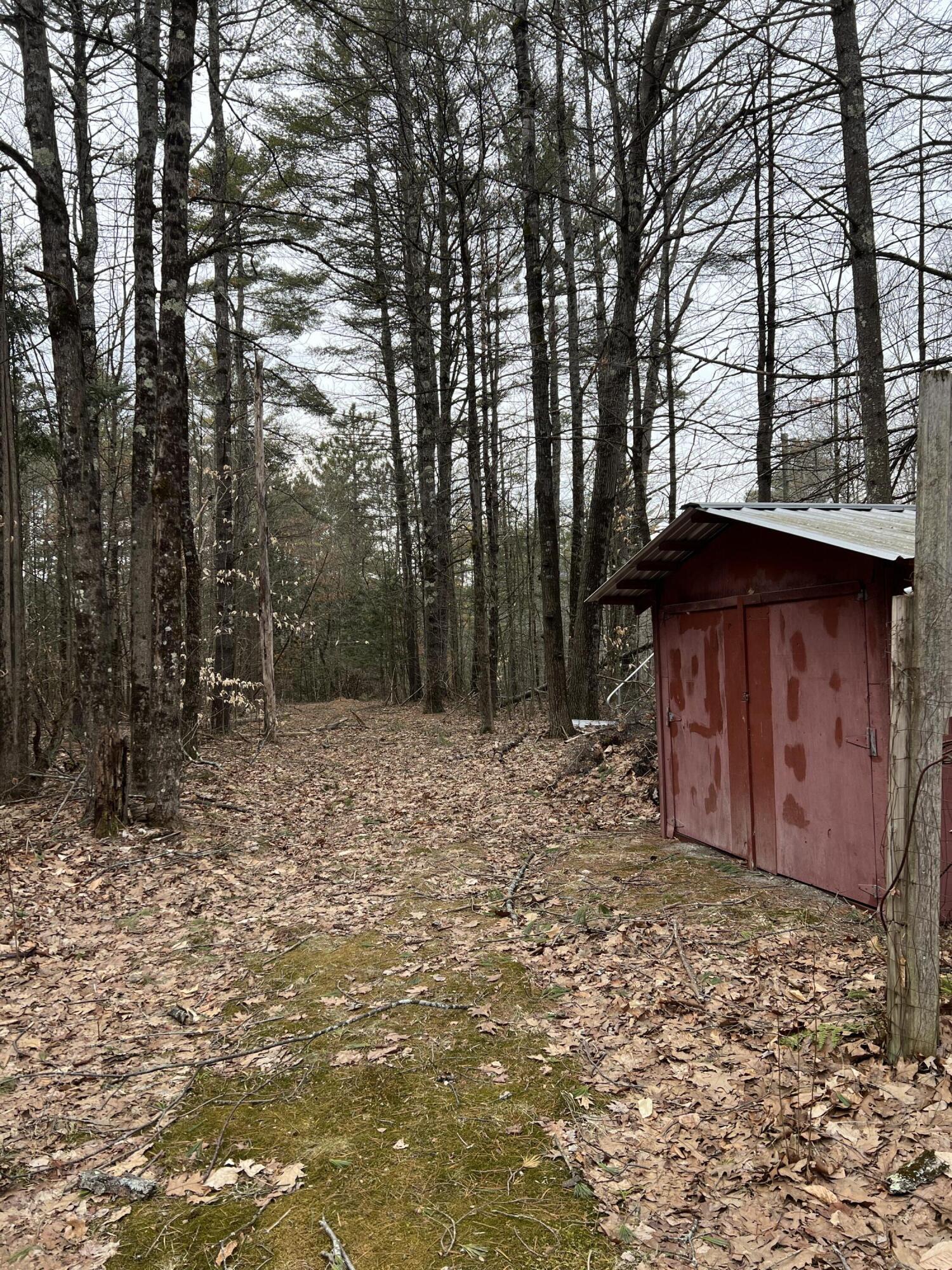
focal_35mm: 26
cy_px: 635
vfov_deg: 67.3
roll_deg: +1.9
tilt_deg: +2.4
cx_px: 476
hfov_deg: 53.1
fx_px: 953
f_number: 1.5
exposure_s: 1/940
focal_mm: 5.7
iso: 50
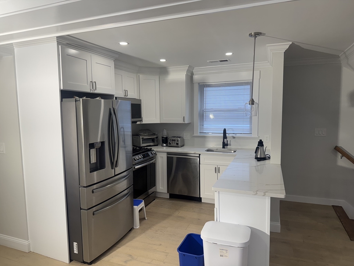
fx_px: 245
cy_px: 133
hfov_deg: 71.6
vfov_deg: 56.8
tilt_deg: -5.3
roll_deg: +0.6
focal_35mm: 24
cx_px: 177
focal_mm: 6.76
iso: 64
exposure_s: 1/162
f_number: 1.78
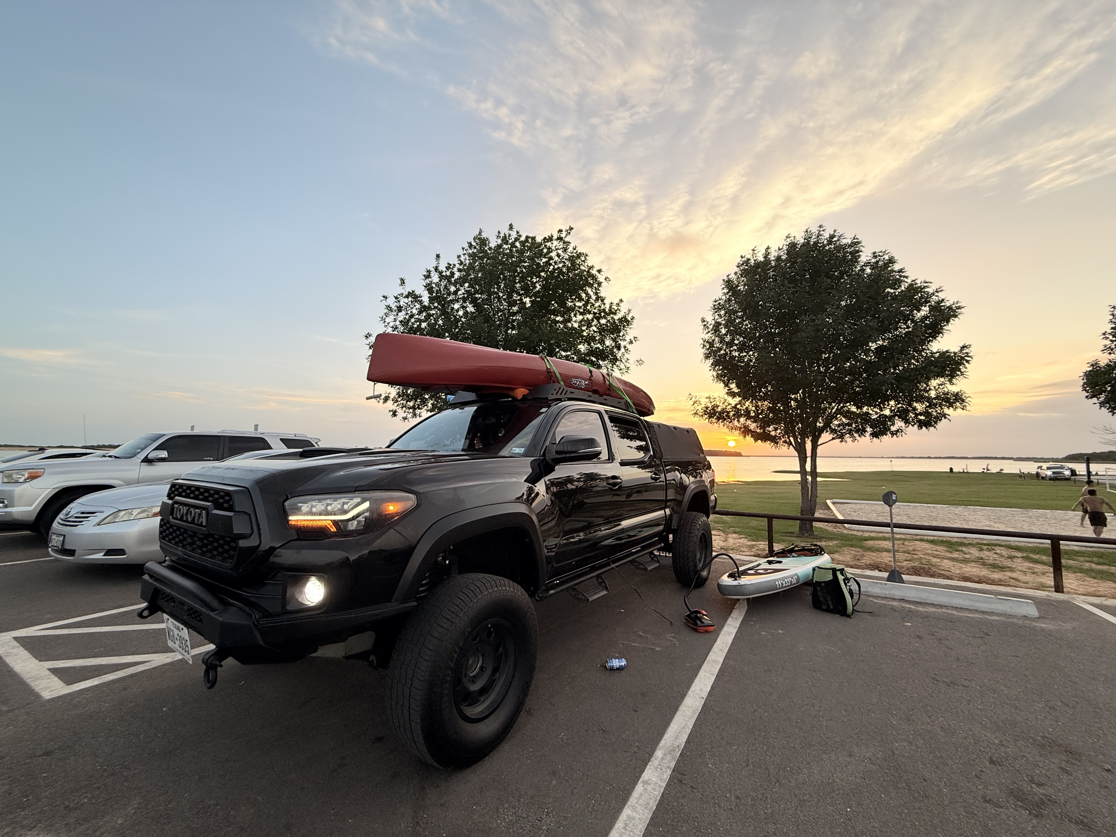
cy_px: 418
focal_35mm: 14
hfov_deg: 102.1
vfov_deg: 85.7
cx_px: 558
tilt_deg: +5.0
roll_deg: -2.0
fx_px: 451
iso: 80
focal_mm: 2.22
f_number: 2.2
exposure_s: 1/236
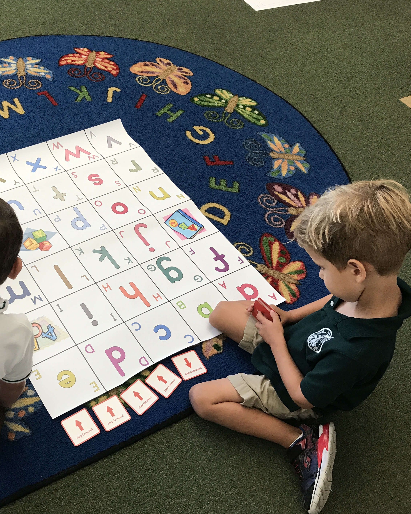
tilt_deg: -47.6
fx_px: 593
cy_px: 250
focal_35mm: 39
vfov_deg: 46.8
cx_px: 96
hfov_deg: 37.2
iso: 32
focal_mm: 3.99
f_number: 1.8
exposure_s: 1/24
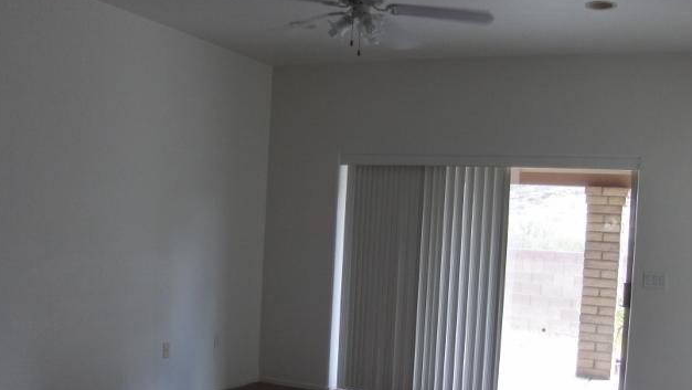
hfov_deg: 51.6
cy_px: 252
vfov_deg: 30.3
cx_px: 345
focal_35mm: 39
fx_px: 716
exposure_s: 1/68.6
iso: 200
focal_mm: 7.5
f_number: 2.8
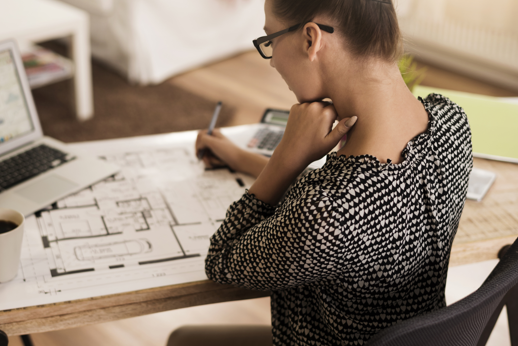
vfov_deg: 20.3
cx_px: 252
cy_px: 153
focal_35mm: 67
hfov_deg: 30.1
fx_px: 964
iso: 160
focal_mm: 50
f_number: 2.2
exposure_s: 1/125
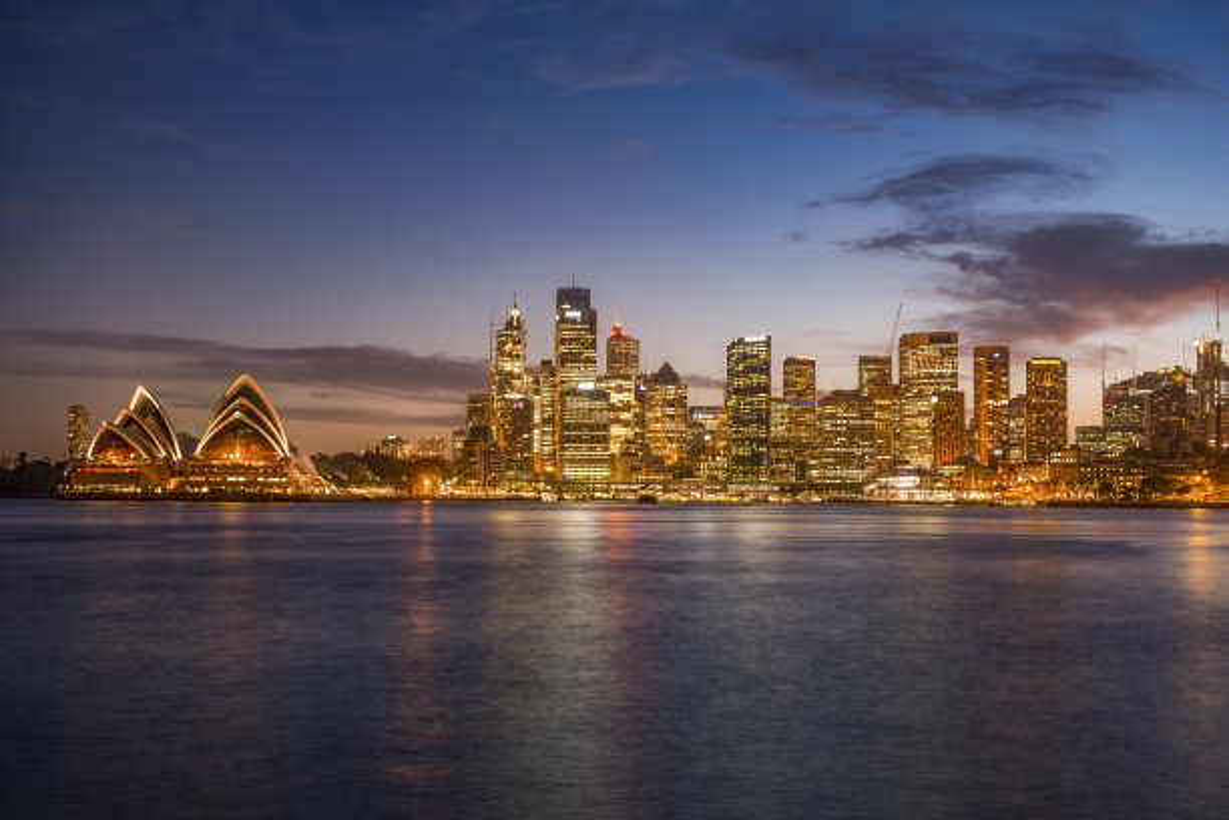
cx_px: 614
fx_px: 1297
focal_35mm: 38
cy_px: 410
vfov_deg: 35.1
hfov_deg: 50.7
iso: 50
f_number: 4.5
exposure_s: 8
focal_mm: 38
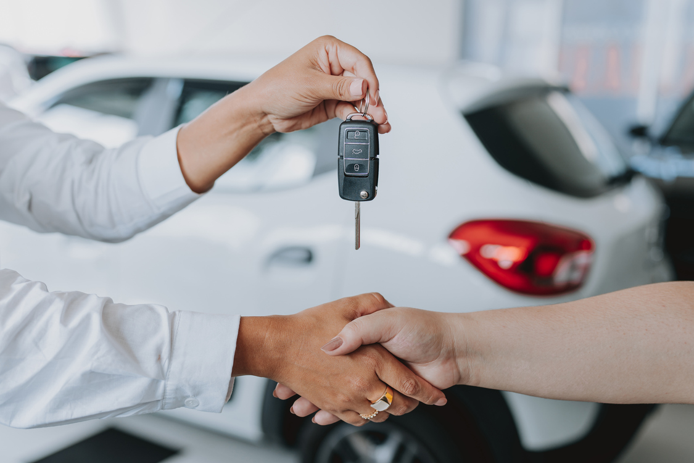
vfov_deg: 34.2
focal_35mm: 39
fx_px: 752
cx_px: 335
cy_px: 237
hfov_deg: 49.5
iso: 100
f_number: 2
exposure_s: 1/160
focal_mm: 35
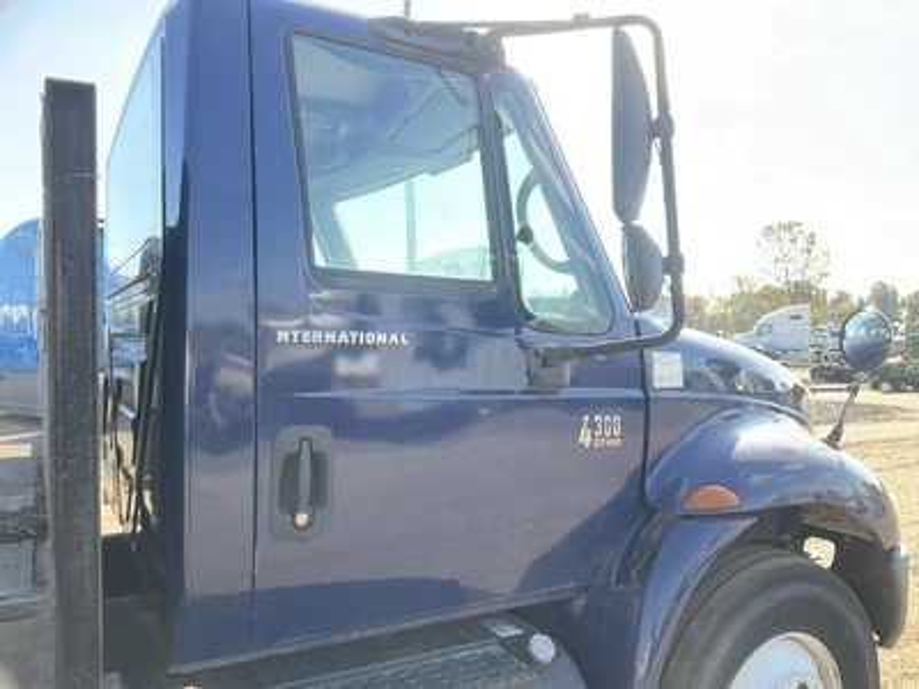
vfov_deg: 48.2
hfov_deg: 61.7
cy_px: 344
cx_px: 460
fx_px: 770
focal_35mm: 29
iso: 25
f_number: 1.8
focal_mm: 3
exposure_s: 1/419
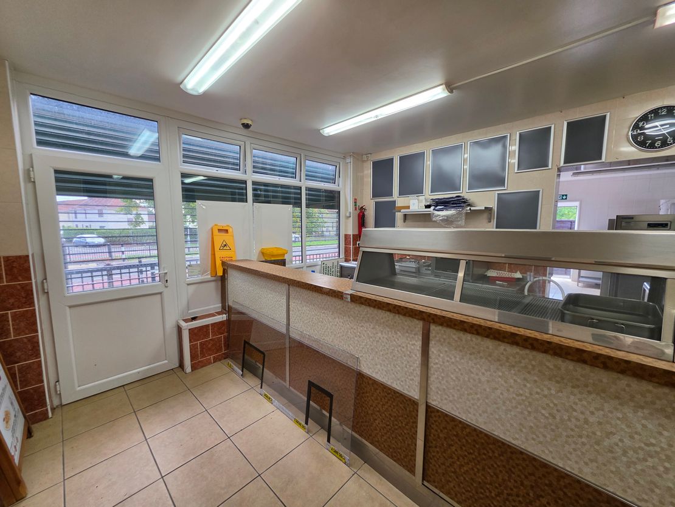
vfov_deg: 89.9
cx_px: 338
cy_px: 254
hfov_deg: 106.2
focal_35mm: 13
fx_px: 254
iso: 80
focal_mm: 2.2
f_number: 1.9
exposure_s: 1/100
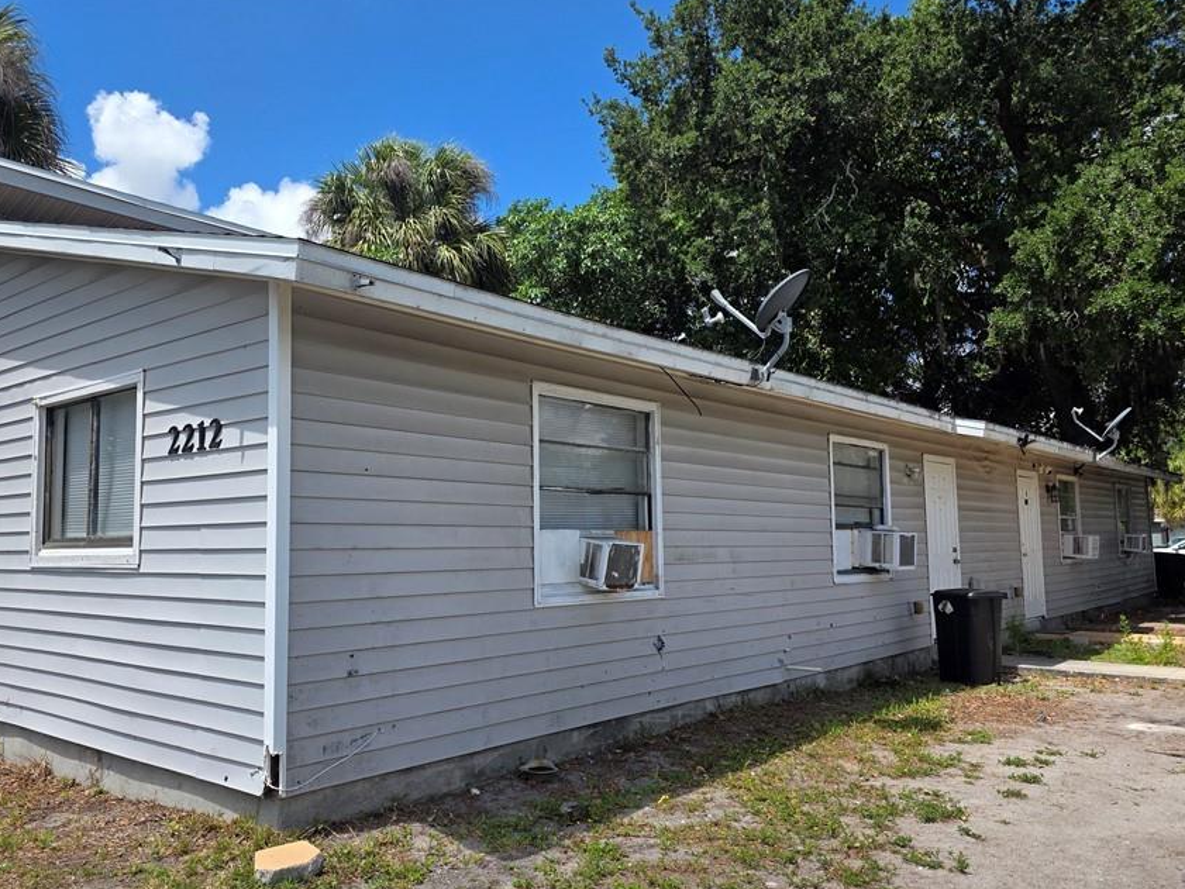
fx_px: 959
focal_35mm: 28
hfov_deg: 63.2
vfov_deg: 49.8
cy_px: 441
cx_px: 511
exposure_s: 1/4539
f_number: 1.7
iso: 80
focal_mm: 6.3
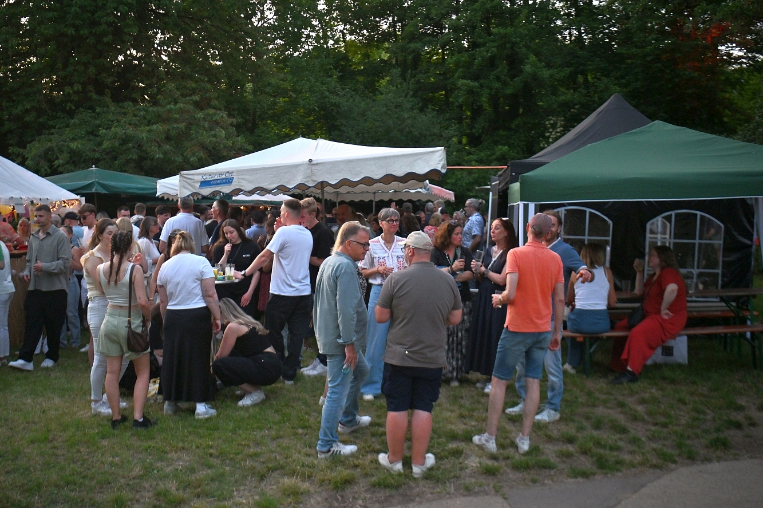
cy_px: 273
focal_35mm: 45
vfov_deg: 29.8
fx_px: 953
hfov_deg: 43.6
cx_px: 358
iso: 1000
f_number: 3.2
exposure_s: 1/1250
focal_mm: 40
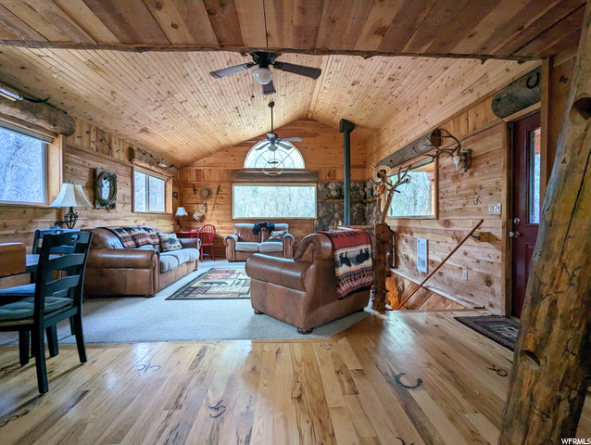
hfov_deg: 94.4
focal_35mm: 16
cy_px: 222
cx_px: 296
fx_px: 273
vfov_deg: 78.2
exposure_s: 1/23.8
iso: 73
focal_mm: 2.35
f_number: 2.2
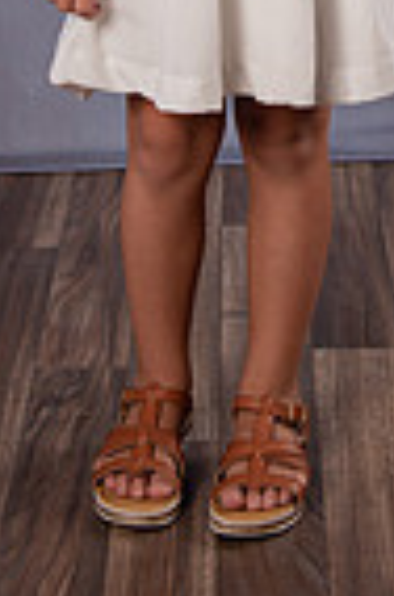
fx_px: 2623
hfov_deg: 8.6
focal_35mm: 159
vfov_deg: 12.4
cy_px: -256
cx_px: 285
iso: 80
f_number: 5
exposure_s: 1/100
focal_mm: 50
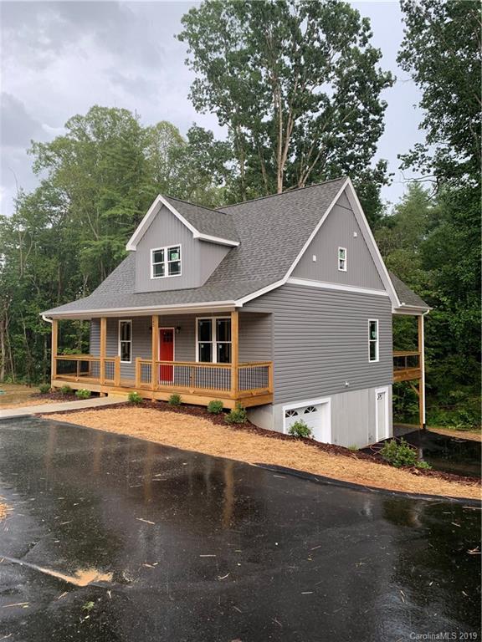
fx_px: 483
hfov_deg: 53.1
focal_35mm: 26
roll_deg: +0.0
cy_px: 321
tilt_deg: +2.1
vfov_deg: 67.3
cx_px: 241
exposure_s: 1/122
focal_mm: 4.25
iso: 32
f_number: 1.8
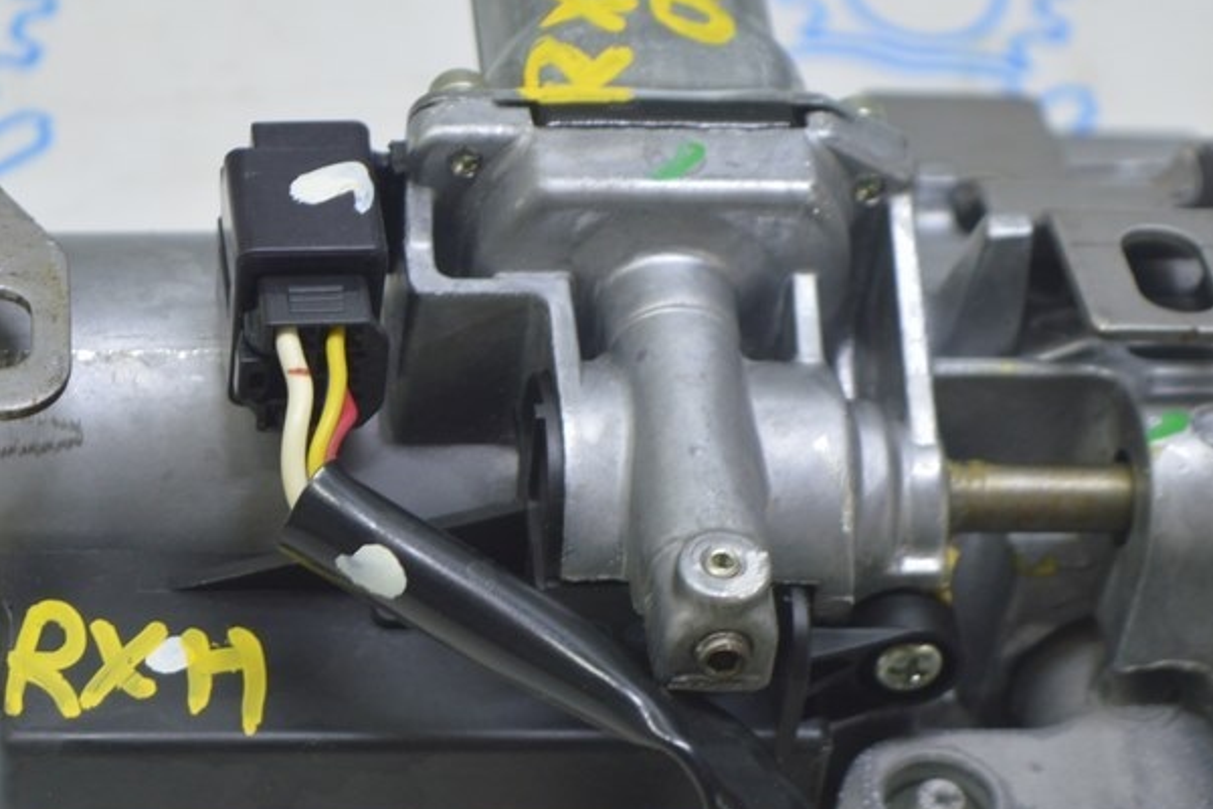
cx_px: 354
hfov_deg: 15.4
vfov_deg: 10.3
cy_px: 359
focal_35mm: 133
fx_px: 4481
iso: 400
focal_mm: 52
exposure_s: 1/20
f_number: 5.6
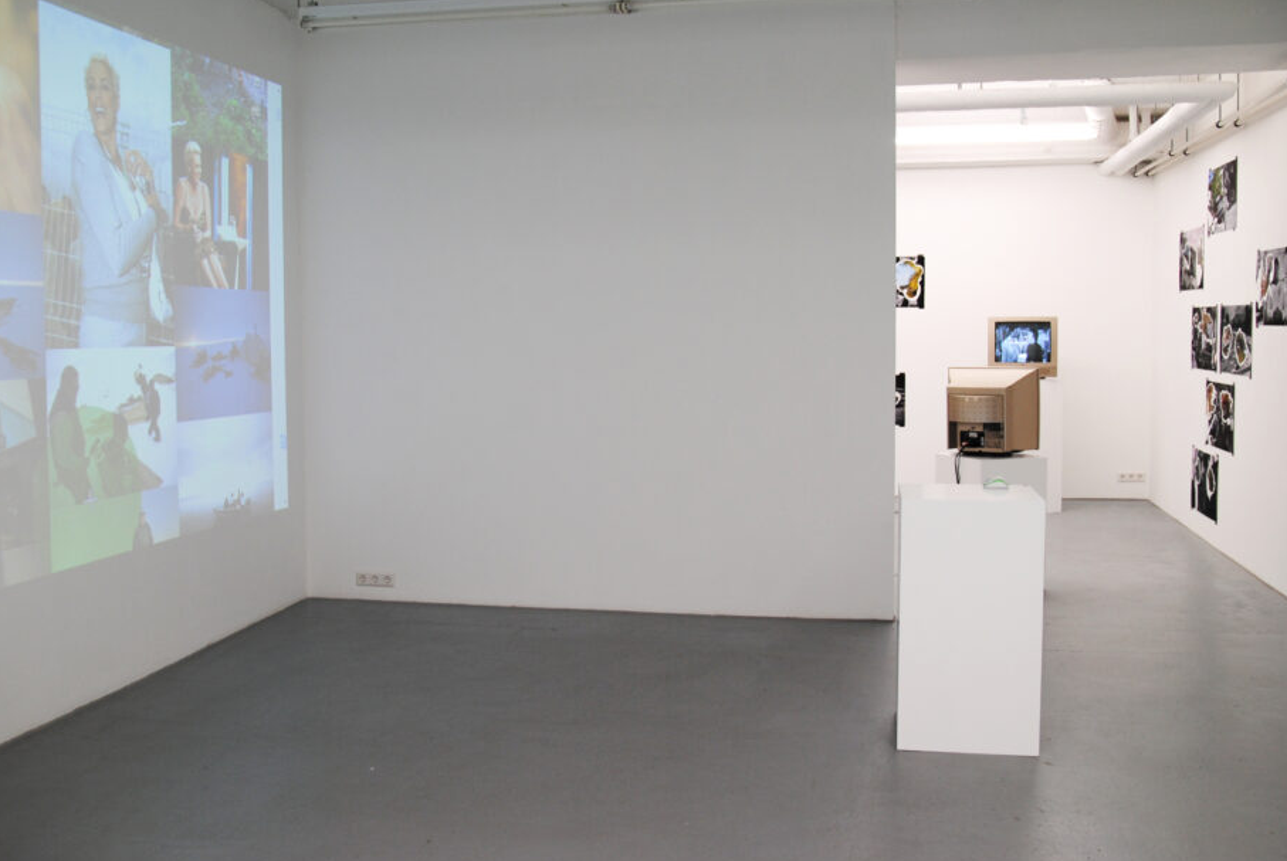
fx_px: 1273
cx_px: 620
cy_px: 401
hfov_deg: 53.6
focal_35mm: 36
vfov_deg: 37.4
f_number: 4
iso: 200
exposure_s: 1/60
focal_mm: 21
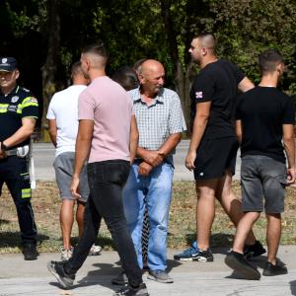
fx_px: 1316
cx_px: -122
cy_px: 218
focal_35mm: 136
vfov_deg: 12.8
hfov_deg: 12.3
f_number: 10
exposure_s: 1/400
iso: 100
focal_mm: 32
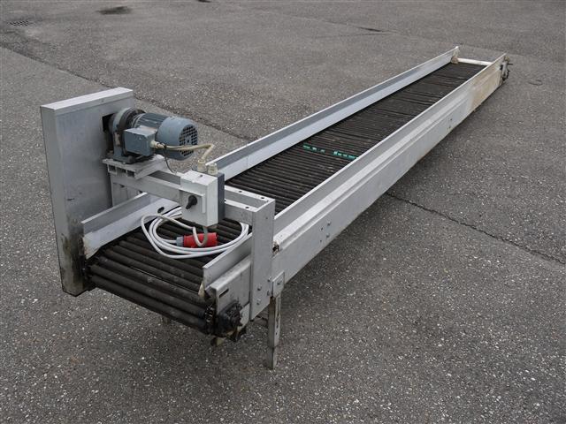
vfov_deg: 41.8
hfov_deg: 54.0
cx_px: 283
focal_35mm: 34
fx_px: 556
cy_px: 212
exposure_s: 1/200
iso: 100
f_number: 5.6
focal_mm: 17
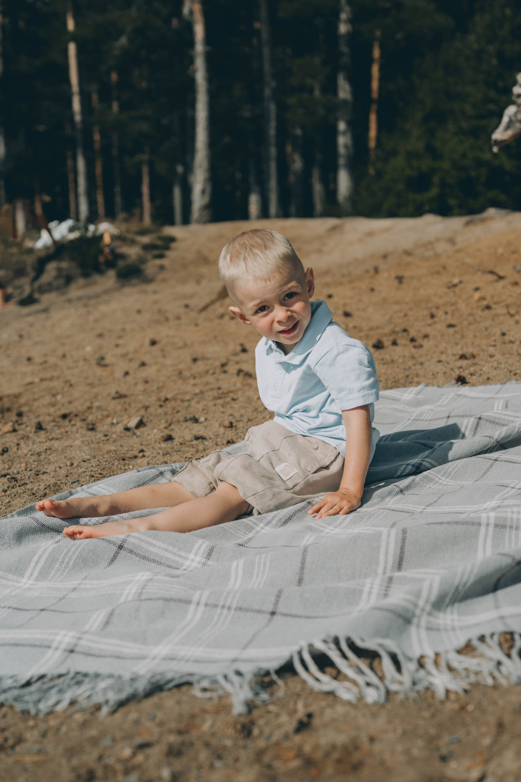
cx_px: 260
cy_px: 391
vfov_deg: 39.6
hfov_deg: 27.0
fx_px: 1085
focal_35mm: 50
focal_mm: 50
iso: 100
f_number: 4
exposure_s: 1/3200
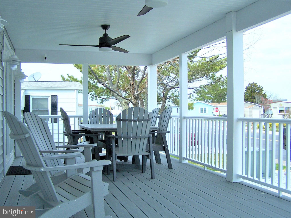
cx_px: 146
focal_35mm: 38
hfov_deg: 49.0
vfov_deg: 37.7
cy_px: 109
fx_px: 319
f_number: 2.8
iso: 80
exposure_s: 1/500
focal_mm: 6.3
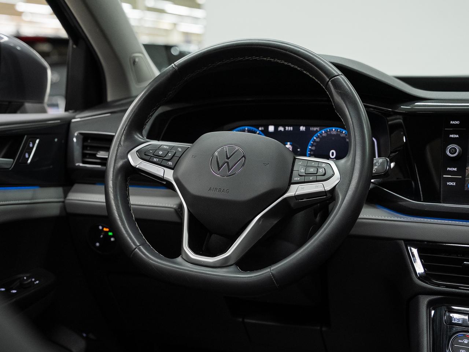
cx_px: 228
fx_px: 751
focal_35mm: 55
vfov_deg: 26.4
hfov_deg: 34.7
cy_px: 175
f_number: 4
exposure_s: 1/60
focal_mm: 46.1
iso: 1000
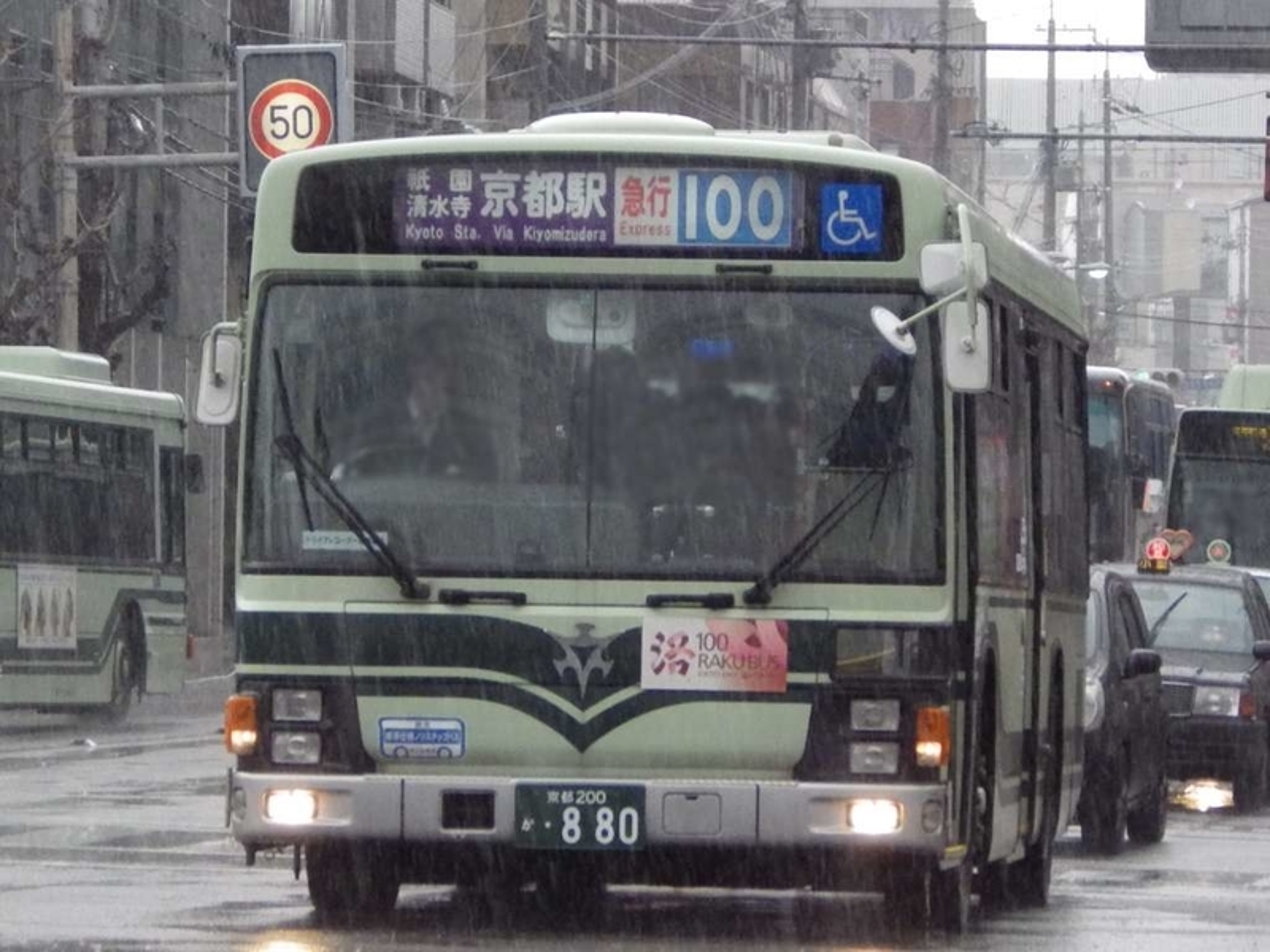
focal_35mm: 195
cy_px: 476
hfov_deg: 10.1
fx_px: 7154
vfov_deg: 7.6
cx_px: 635
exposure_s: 1/200
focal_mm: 34.9
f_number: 5.4
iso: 800
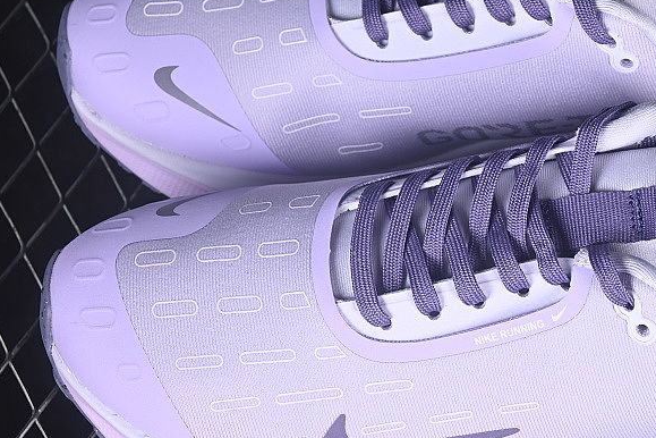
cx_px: 501
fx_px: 2551
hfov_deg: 14.6
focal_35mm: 140
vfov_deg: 9.8
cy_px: 212
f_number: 7.1
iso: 160
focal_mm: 50
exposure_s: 1/80
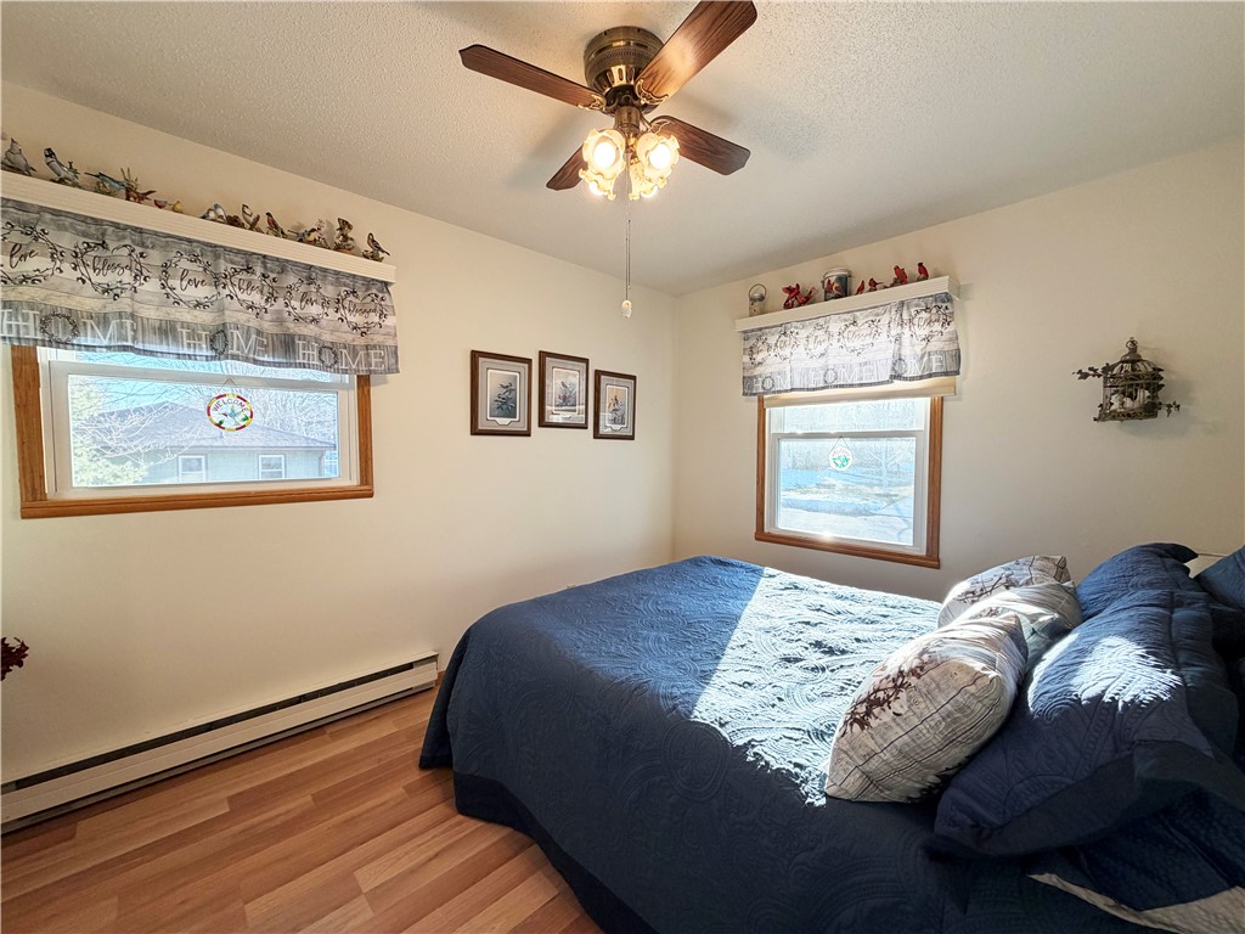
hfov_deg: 102.1
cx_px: 622
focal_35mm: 14
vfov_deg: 85.7
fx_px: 504
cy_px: 467
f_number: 2.2
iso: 125
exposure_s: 1/121
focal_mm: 2.22
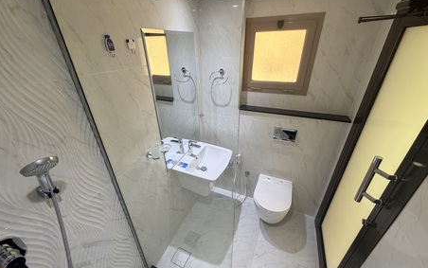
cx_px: 213
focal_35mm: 15
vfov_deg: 74.9
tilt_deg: -28.0
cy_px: 135
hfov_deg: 101.4
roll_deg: +3.2
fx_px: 175
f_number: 2.2
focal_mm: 2.22
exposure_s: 1/50
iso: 200
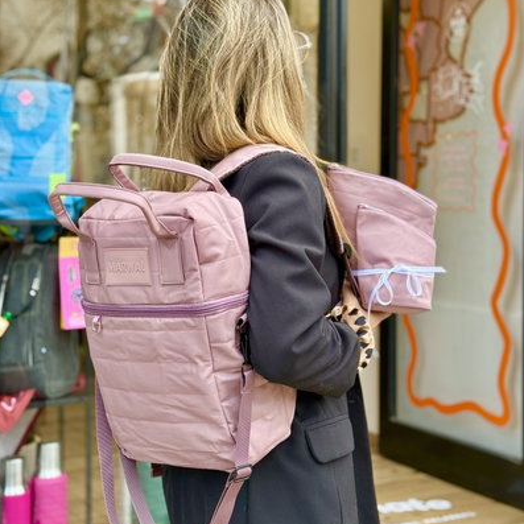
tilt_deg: -2.3
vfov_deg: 30.0
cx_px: 261
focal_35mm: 57
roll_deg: -1.0
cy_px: 262
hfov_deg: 30.0
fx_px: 976
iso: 50
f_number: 1.78
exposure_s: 1/154
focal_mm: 6.76
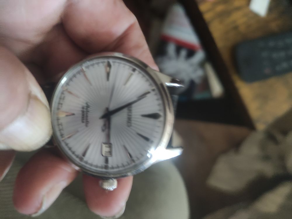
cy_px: 110
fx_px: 211
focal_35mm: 25
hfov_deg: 69.4
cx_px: 146
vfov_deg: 54.9
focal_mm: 5.43
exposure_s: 1/11760
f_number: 1.89
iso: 1688
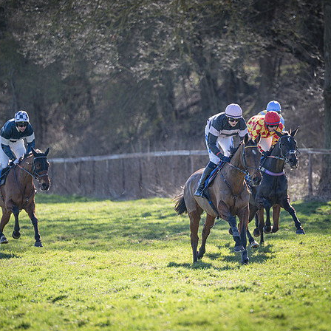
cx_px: 236
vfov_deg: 5.2
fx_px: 3657
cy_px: 134
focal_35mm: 338
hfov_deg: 5.2
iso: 400
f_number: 2.8
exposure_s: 1/2500
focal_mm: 200
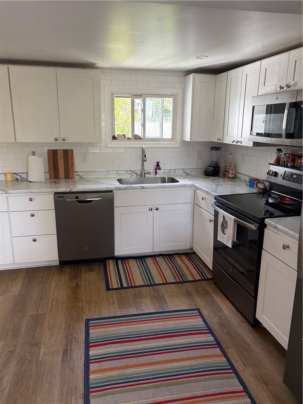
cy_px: 202
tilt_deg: -14.9
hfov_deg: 53.1
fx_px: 303
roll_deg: -0.5
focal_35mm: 26
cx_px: 152
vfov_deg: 67.3
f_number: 1.6
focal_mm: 5.96
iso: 125
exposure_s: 1/60
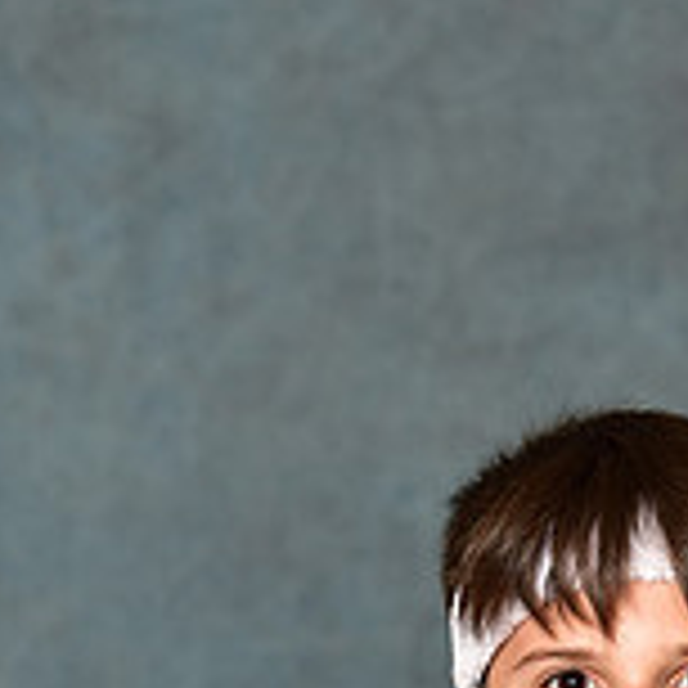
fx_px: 8140
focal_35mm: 362
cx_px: 672
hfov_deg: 4.8
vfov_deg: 4.8
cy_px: 1133
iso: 320
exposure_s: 1/200
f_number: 4.5
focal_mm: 112
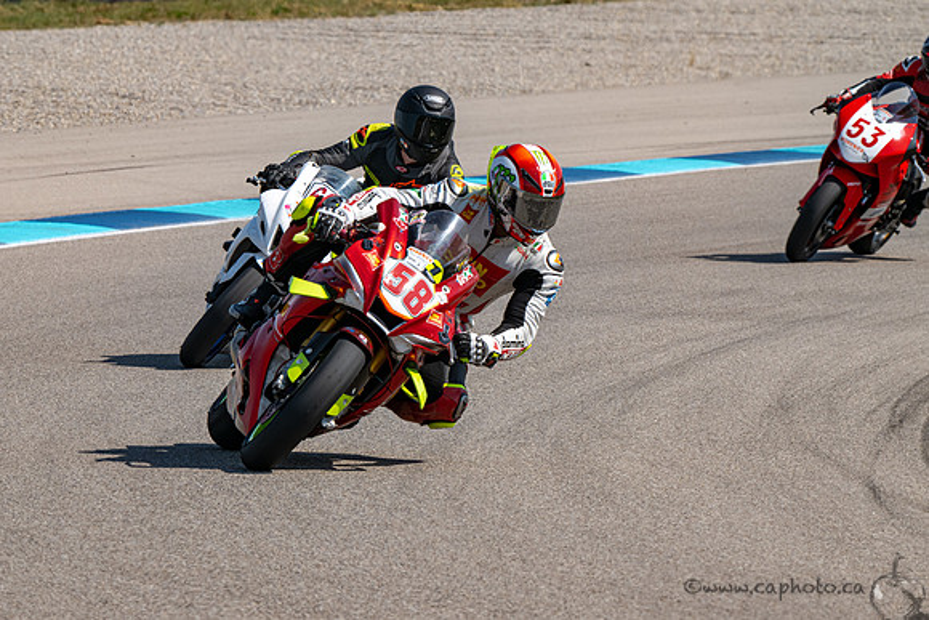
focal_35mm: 367
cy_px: 324
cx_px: 361
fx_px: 9461
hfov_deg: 5.6
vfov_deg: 3.8
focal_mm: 300
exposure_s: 1/1250
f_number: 11
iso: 450
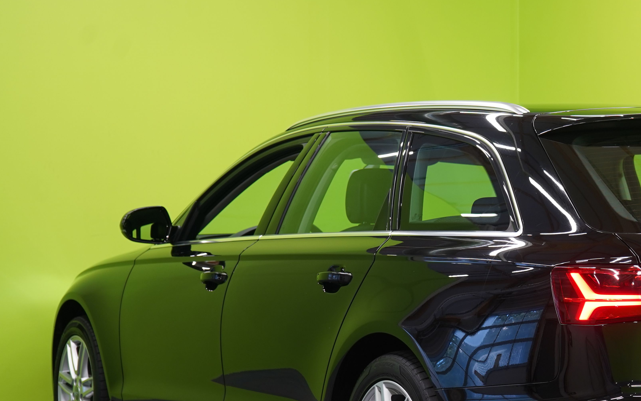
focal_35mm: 101
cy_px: 286
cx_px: 529
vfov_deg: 12.9
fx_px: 1764
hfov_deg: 20.3
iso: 400
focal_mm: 53
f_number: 5
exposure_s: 1/30
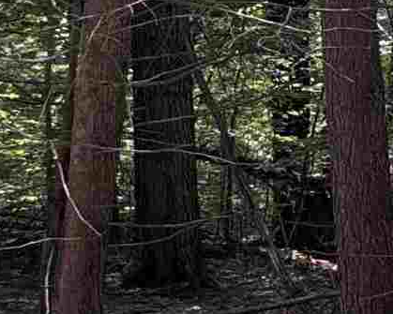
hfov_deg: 8.8
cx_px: 1121
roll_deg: +0.1
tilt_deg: +3.0
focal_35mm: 186
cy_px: -245
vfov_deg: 8.0
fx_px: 2163
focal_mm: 5.96
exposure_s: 1/364
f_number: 1.6
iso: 50
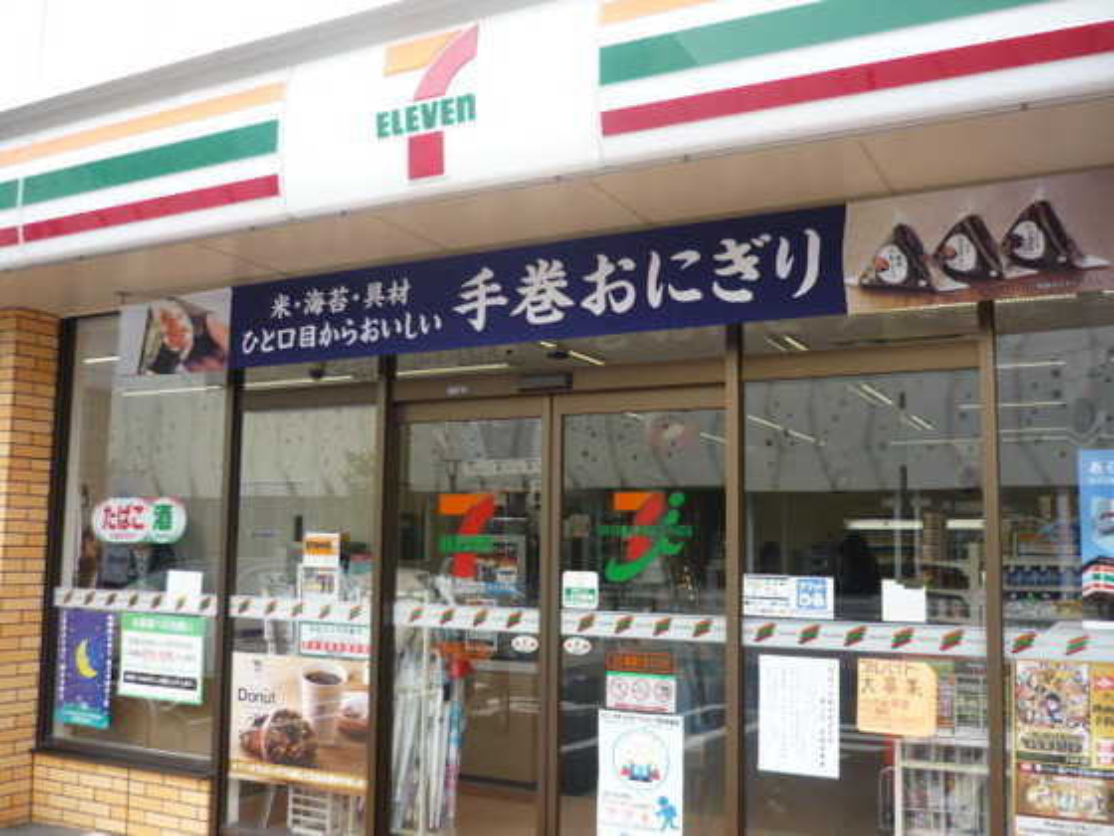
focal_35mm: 33
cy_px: 418
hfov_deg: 55.4
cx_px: 557
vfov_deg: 42.9
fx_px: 1062
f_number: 2.8
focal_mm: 5.5
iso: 100
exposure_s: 1/400
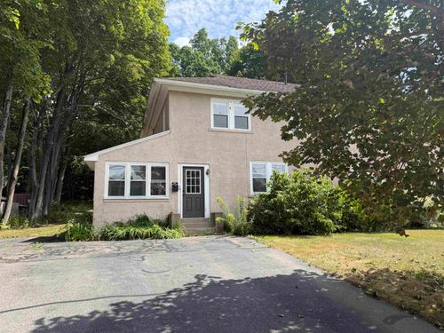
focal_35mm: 24
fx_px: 308
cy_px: 166
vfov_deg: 56.8
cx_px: 222
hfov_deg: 71.6
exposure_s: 1/2232
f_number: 1.78
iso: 80
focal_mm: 6.76
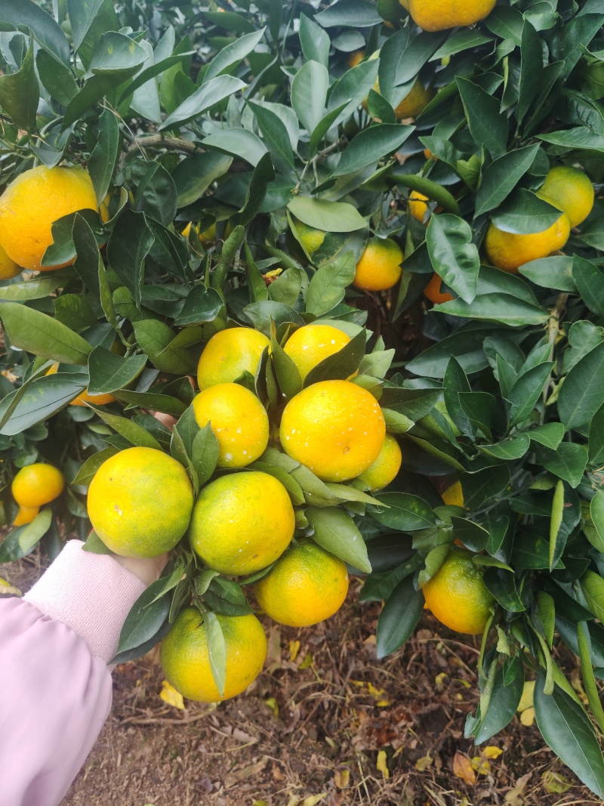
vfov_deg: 67.3
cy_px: 403
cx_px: 302
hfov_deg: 53.1
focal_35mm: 26
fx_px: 605
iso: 100
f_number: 1.88
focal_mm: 4.84
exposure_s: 1/252
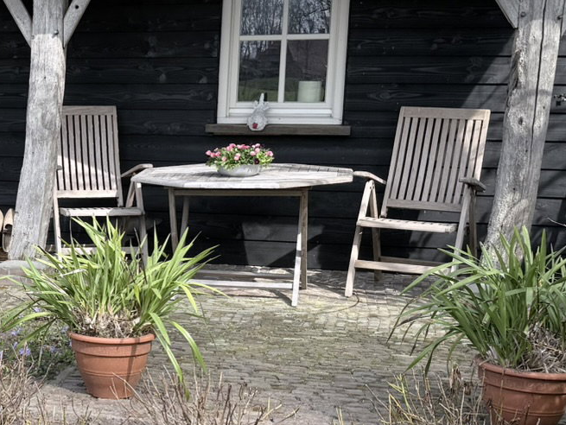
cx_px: -67
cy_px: 262
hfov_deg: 24.2
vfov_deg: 19.6
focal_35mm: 75
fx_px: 1227
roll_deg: -0.2
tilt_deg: -8.4
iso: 80
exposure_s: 1/2110
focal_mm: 6.76
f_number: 1.78
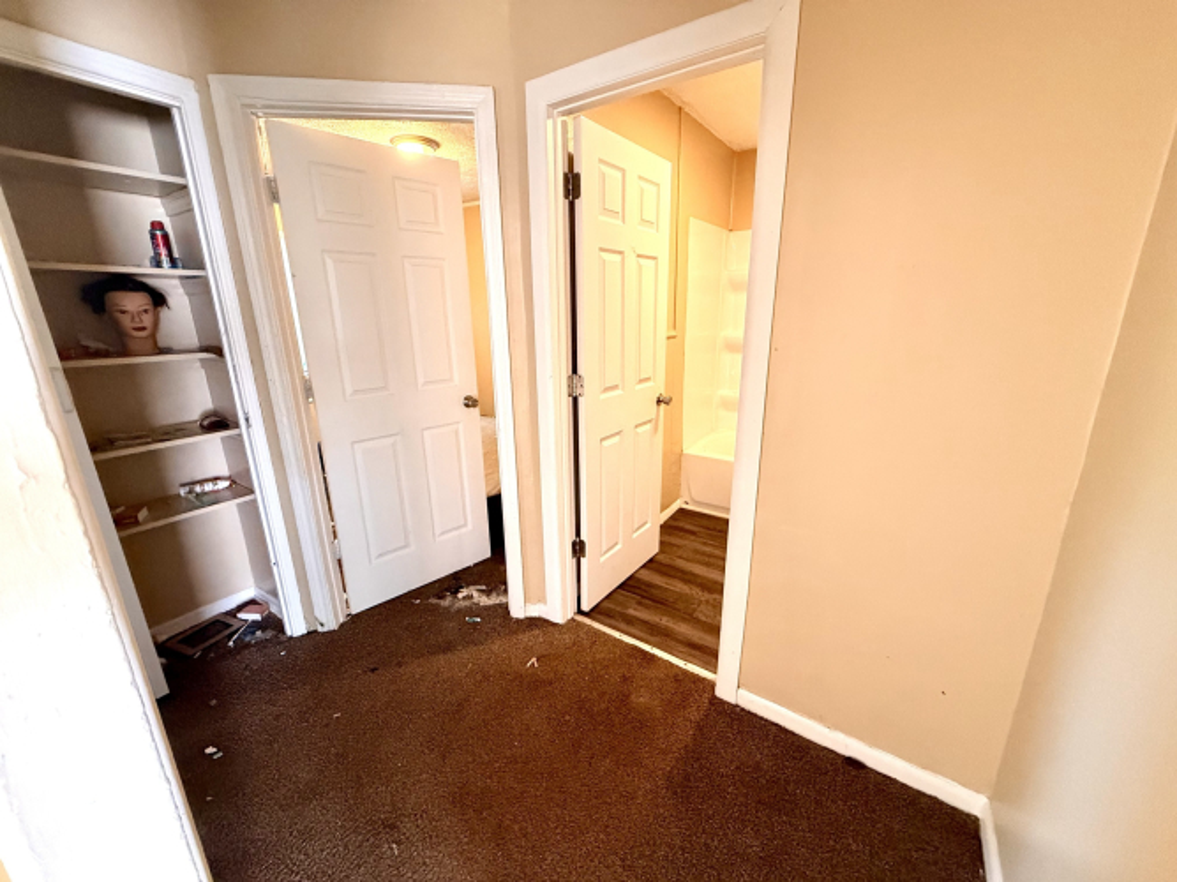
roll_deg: +0.7
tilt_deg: -14.5
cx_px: 588
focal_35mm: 14
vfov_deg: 85.7
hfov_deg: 102.1
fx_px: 476
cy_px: 441
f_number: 2.2
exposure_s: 1/60
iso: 640
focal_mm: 2.22
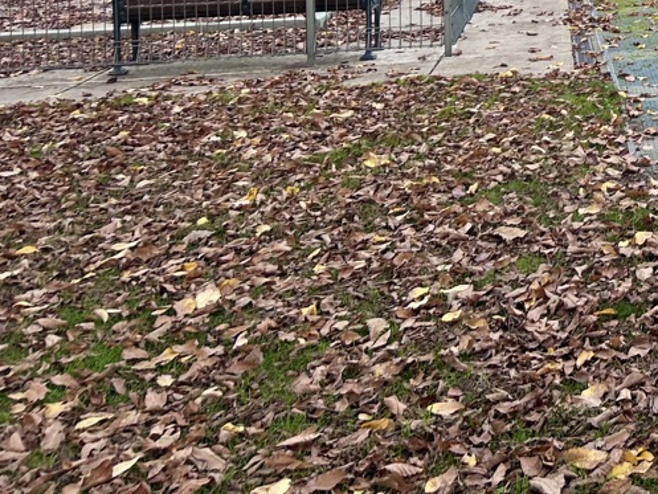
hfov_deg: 25.4
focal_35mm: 67
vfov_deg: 20.2
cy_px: -140
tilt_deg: +0.9
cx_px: 833
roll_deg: +0.9
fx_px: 1274
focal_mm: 5.7
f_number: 1.5
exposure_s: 1/1079
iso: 50
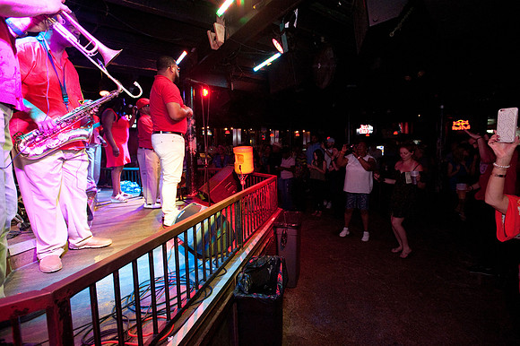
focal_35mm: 17
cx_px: 260
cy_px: 173
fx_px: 245
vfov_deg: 70.4
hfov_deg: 93.3
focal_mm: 17
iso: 3200
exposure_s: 1/80
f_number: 5.6
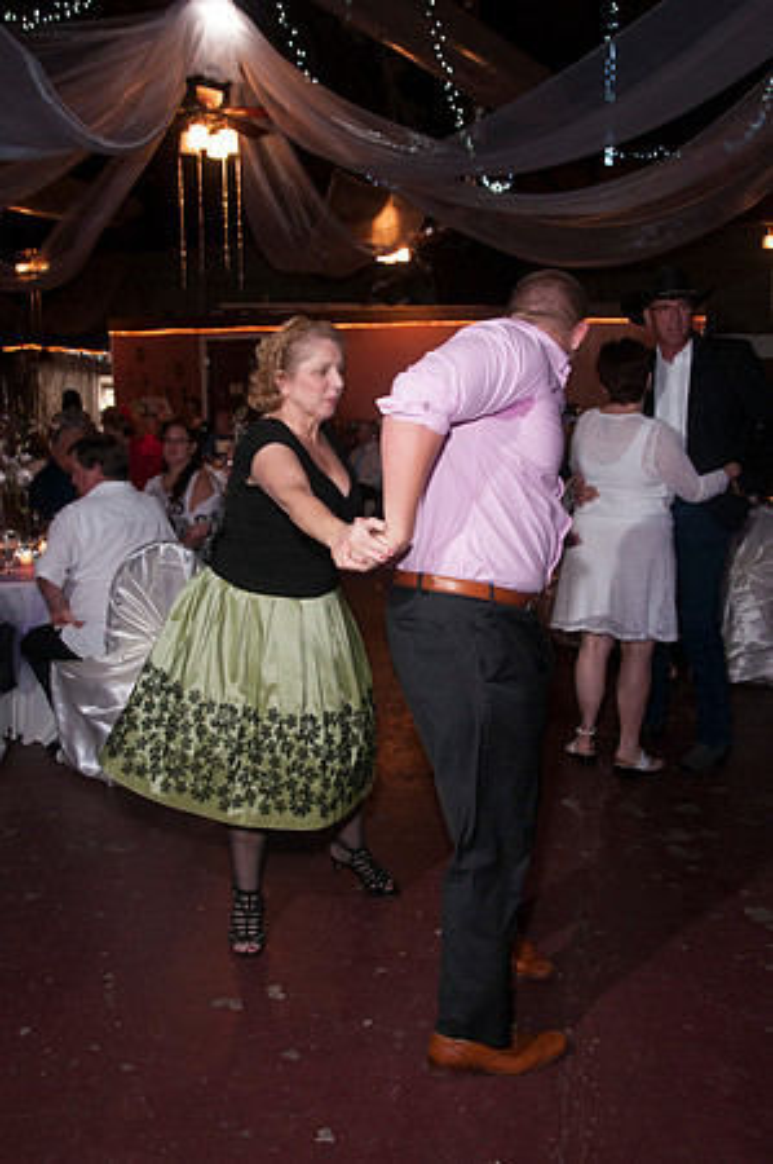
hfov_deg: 39.9
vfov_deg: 57.3
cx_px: 386
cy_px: 582
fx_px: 1065
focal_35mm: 33
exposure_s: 1/30
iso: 400
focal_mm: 22
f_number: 5.6
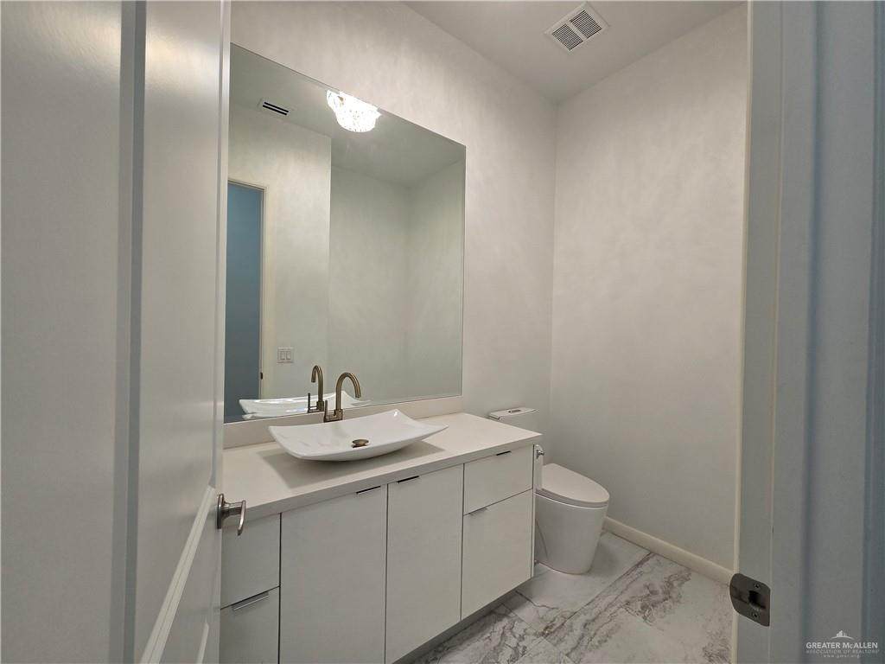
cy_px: 332
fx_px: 332
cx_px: 442
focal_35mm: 13
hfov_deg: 106.2
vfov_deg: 89.9
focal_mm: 2.2
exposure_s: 1/60
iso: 64
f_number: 2.2
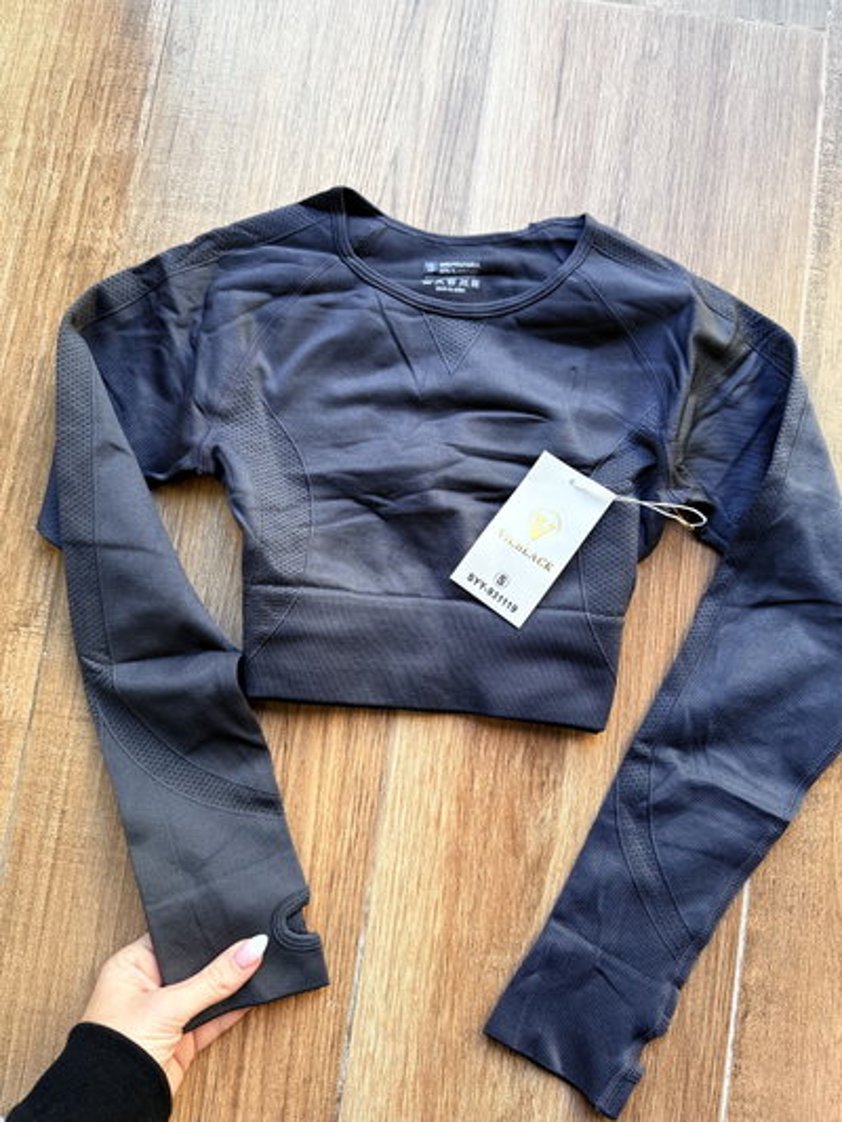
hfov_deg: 56.8
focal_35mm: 24
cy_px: 561
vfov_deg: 71.6
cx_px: 421
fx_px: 778
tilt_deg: -83.1
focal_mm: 6.76
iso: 80
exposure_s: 1/121
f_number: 1.78
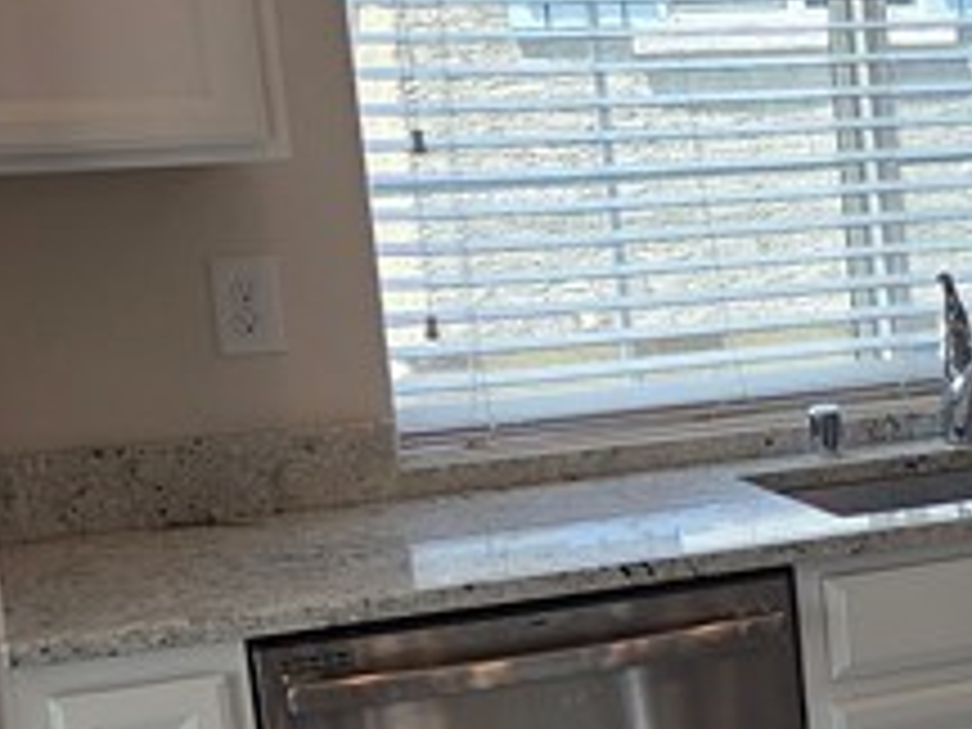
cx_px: 1692
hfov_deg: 15.7
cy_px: 626
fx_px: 3061
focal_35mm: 109
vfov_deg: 13.5
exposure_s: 1/120
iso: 25
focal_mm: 5.4
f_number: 1.8
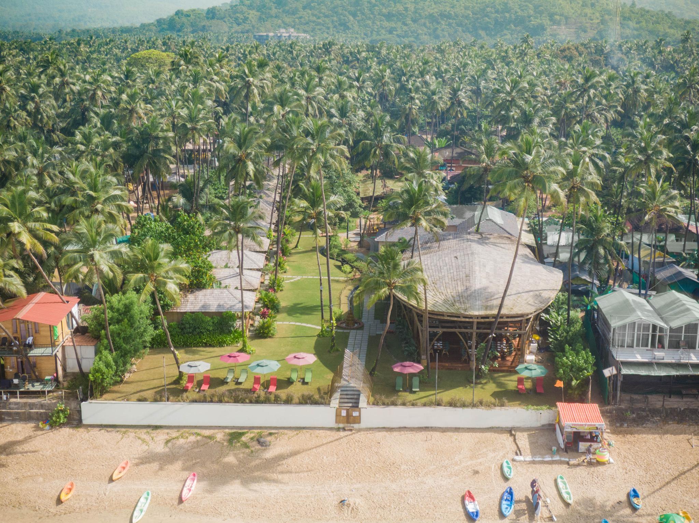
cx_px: 350
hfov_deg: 41.3
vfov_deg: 31.5
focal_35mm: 46
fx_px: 928
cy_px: 262
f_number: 3.7
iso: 100
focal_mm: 8.23
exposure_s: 1/160
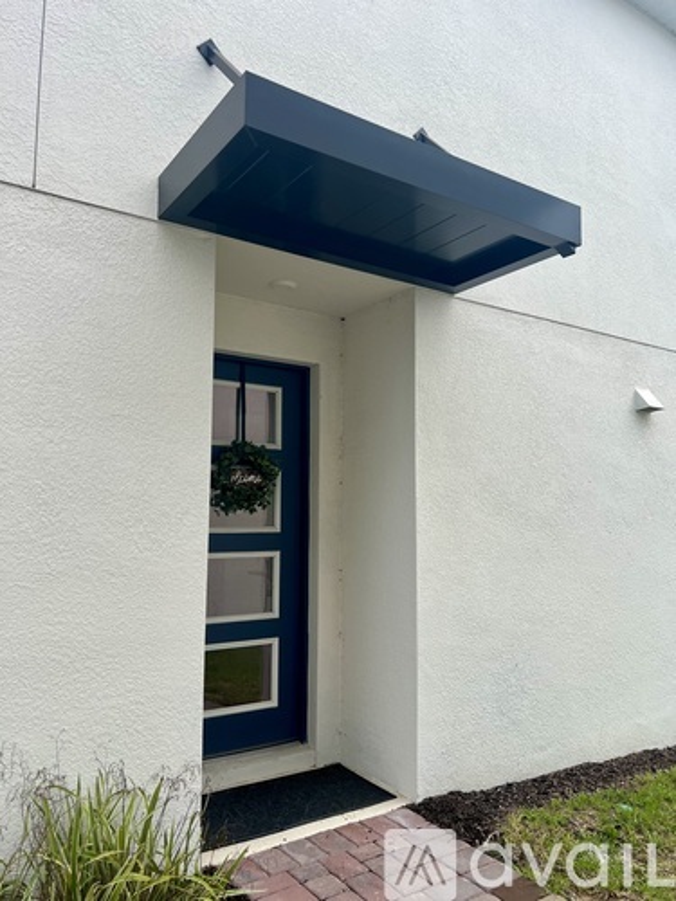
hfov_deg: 53.1
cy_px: 450
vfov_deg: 67.3
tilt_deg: +4.7
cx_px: 338
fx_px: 677
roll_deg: +0.1
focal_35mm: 26
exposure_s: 1/2841
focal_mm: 5.7
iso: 50
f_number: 1.5
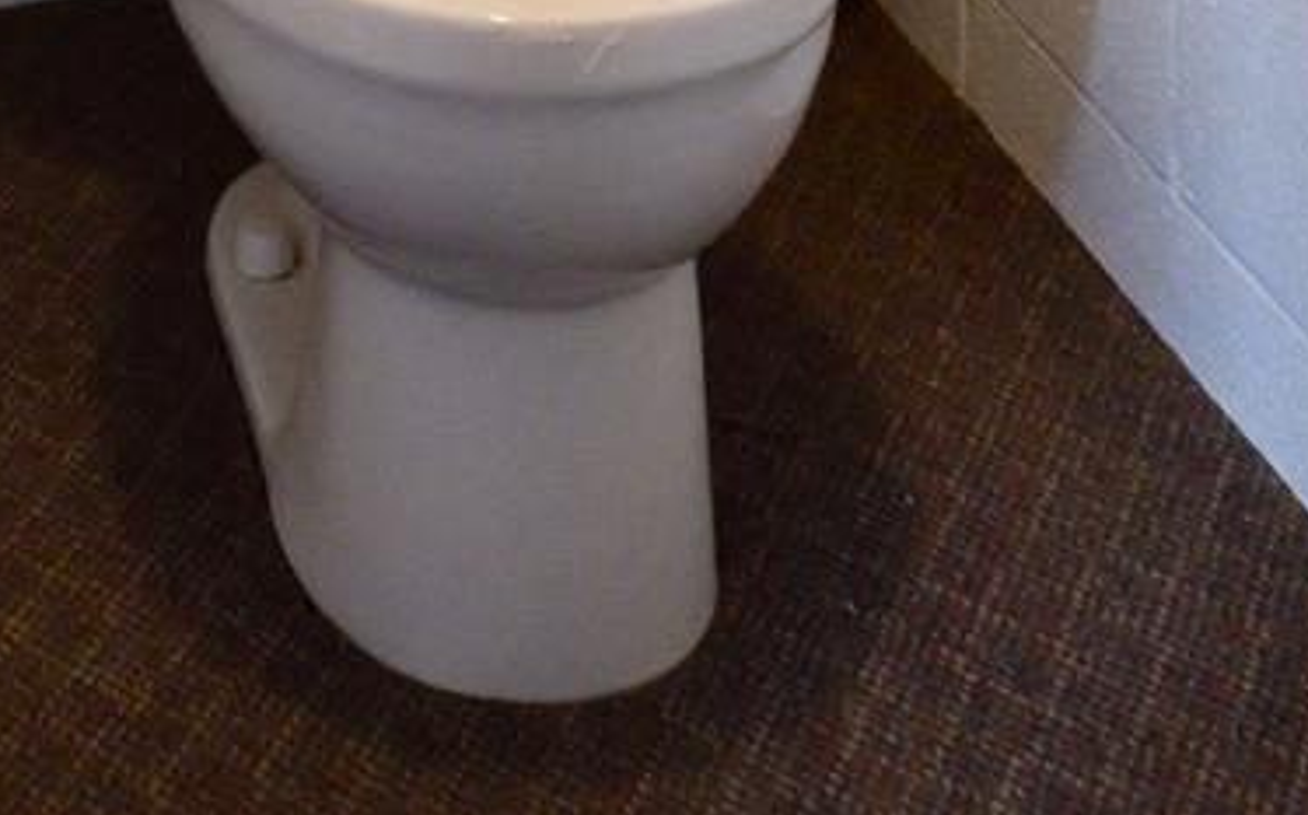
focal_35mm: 88
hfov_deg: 22.8
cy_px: -1522
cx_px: 70
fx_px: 3134
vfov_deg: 10.8
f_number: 5
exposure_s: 1/60
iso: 2000
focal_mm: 14
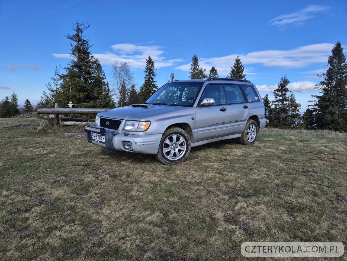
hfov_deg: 73.9
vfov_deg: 58.9
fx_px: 231
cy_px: 130
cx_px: 174
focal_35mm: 23
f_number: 1.8
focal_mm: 5.4
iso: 25
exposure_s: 1/1272
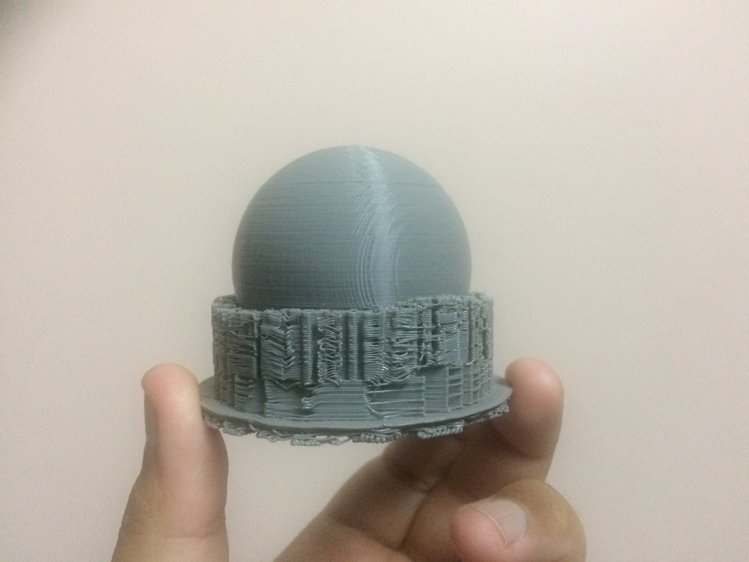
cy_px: 281
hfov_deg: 61.7
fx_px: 627
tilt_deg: -1.6
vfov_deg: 48.2
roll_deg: +3.3
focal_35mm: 29
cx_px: 374
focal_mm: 4.15
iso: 320
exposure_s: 1/33
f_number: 2.2
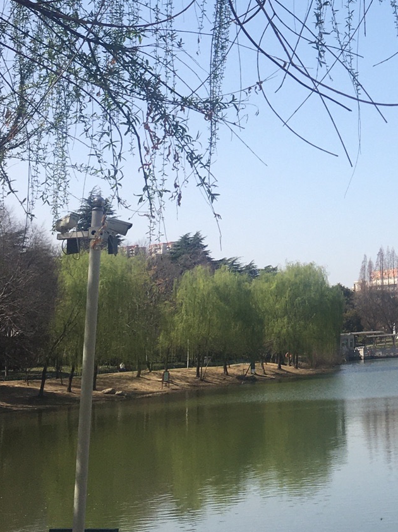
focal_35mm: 69
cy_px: 38
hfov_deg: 20.3
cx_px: 436
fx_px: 1059
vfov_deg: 27.0
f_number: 2.2
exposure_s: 1/1748
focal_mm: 4.15
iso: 25
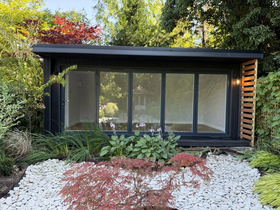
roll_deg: -1.1
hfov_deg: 71.6
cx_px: 140
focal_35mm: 24
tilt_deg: -1.5
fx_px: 194
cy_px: 105
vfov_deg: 56.8
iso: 80
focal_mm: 6.76
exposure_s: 1/240
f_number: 1.78
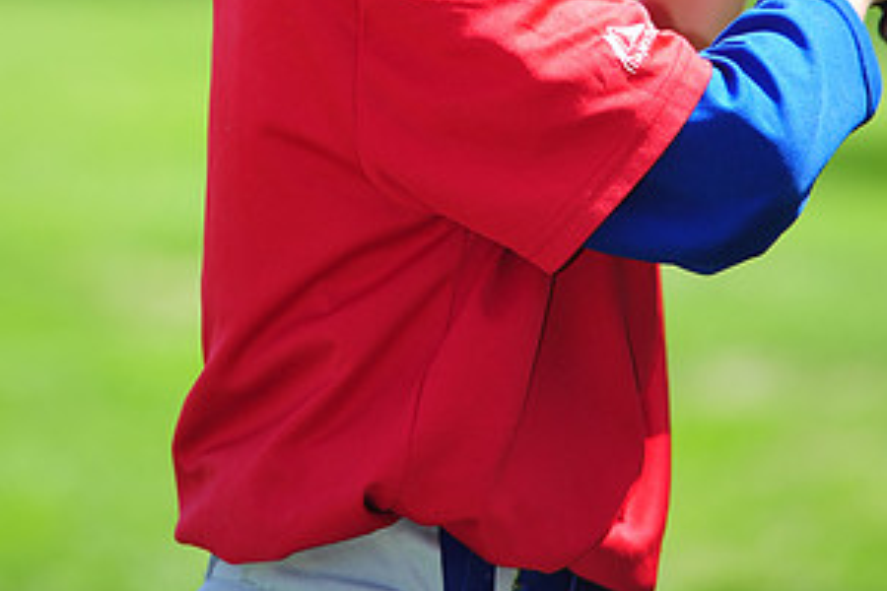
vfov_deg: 3.6
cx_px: 355
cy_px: -245
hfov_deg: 5.3
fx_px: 9510
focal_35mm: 386
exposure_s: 1/500
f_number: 4.5
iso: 200
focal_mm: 200
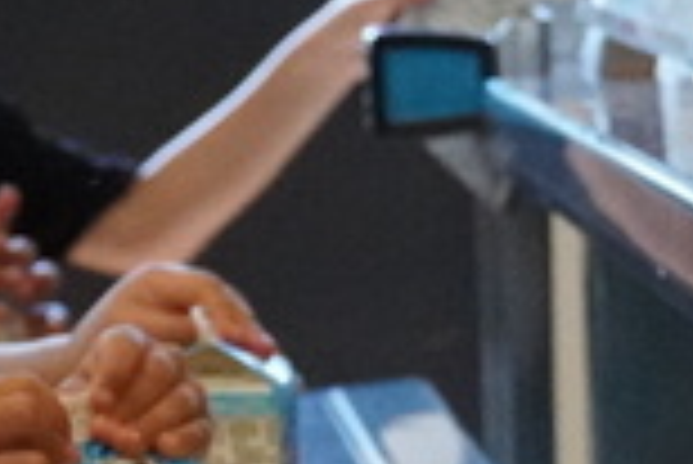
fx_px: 7283
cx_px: 189
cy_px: 764
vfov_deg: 3.6
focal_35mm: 378
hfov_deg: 5.4
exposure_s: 1/1000
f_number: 4.5
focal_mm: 38
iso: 6400
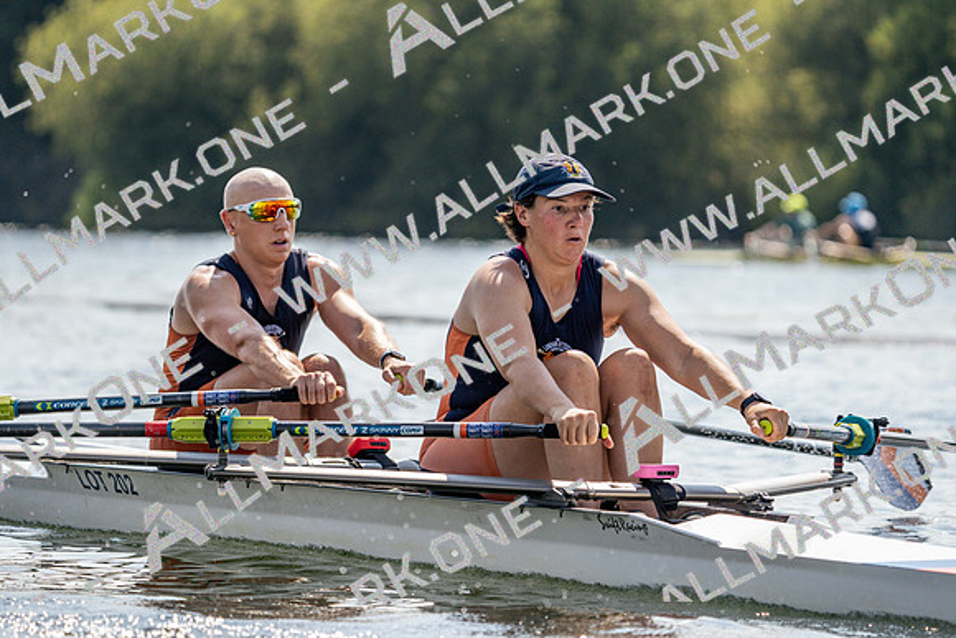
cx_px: 478
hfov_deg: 7.5
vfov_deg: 5.0
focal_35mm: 273
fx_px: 7251
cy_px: 319
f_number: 5.6
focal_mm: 273
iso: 250
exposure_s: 1/1600
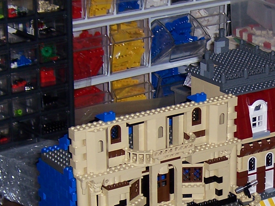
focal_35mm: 127
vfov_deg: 11.6
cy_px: 170
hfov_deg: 15.3
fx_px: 1009
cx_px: 250
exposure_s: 1/60
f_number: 3.4
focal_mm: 8.2
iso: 80
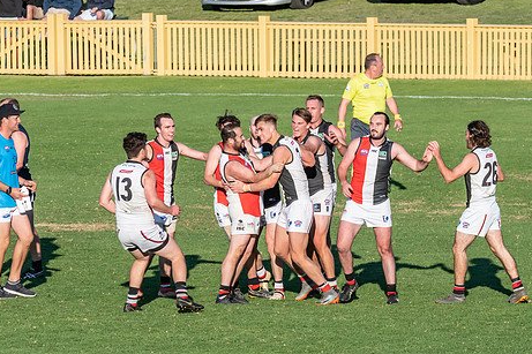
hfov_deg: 3.5
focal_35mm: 582
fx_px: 8597
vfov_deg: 2.4
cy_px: 145
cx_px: 256
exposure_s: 1/2500
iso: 800
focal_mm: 260
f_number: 10
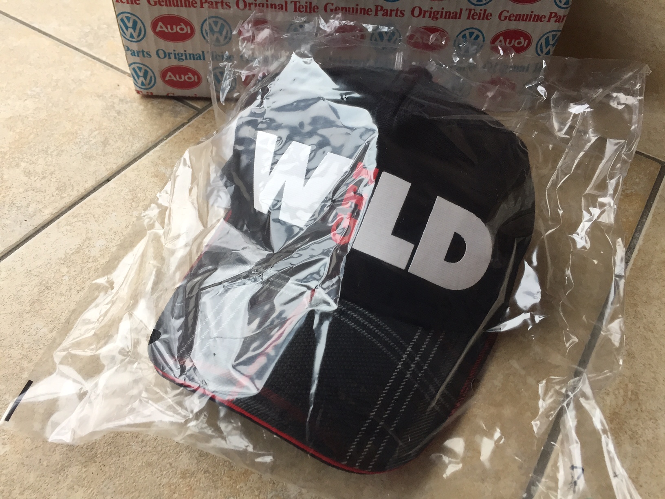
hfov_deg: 61.7
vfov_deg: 48.2
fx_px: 557
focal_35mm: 29
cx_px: 332
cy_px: 250
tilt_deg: -50.6
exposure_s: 1/33
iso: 32
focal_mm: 4.15
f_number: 2.2
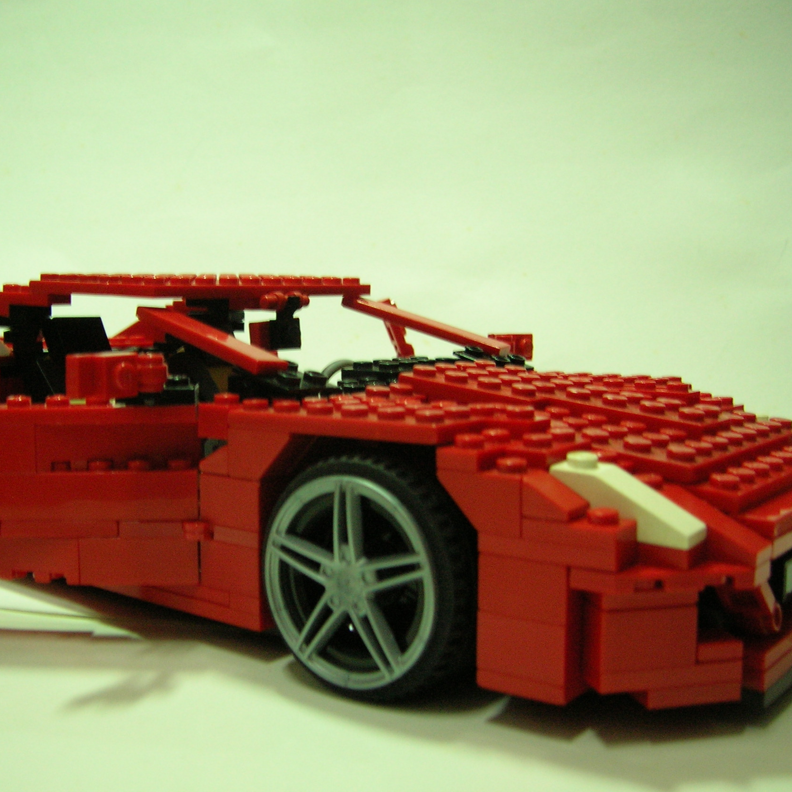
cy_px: 395
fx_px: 1061
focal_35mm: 41
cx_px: 347
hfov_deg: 40.9
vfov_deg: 40.9
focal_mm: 5.7
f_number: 2.9
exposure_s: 1/4
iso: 120
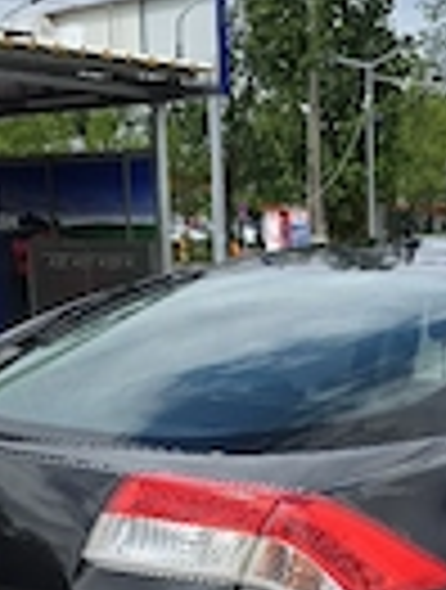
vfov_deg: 26.9
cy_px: 518
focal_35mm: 70
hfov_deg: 20.8
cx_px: 374
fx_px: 1197
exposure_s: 1/5000
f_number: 1.7
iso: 80
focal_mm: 6.3
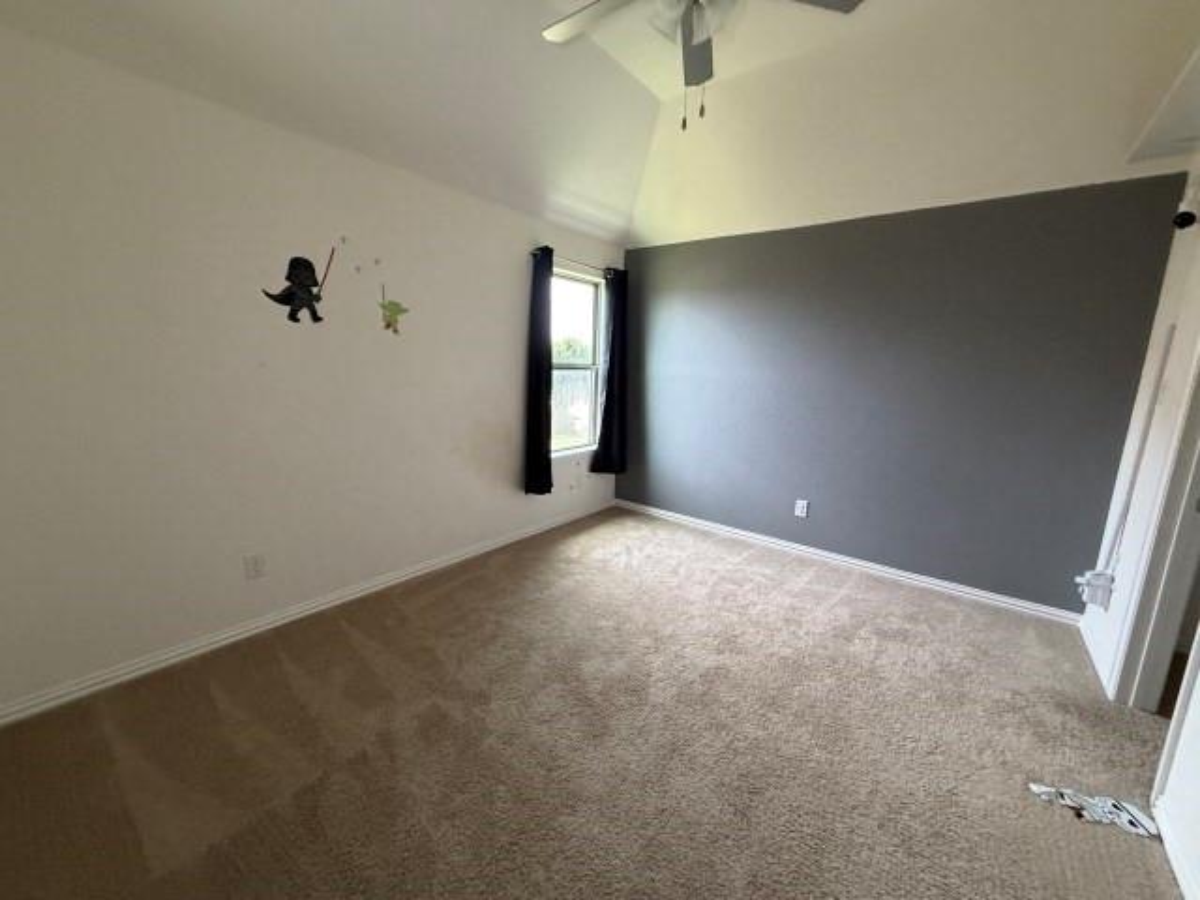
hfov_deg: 102.1
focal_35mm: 14
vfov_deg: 85.7
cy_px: 450
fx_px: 485
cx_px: 600
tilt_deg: -6.7
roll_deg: +0.7
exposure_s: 1/99
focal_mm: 2.22
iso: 320
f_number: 2.2
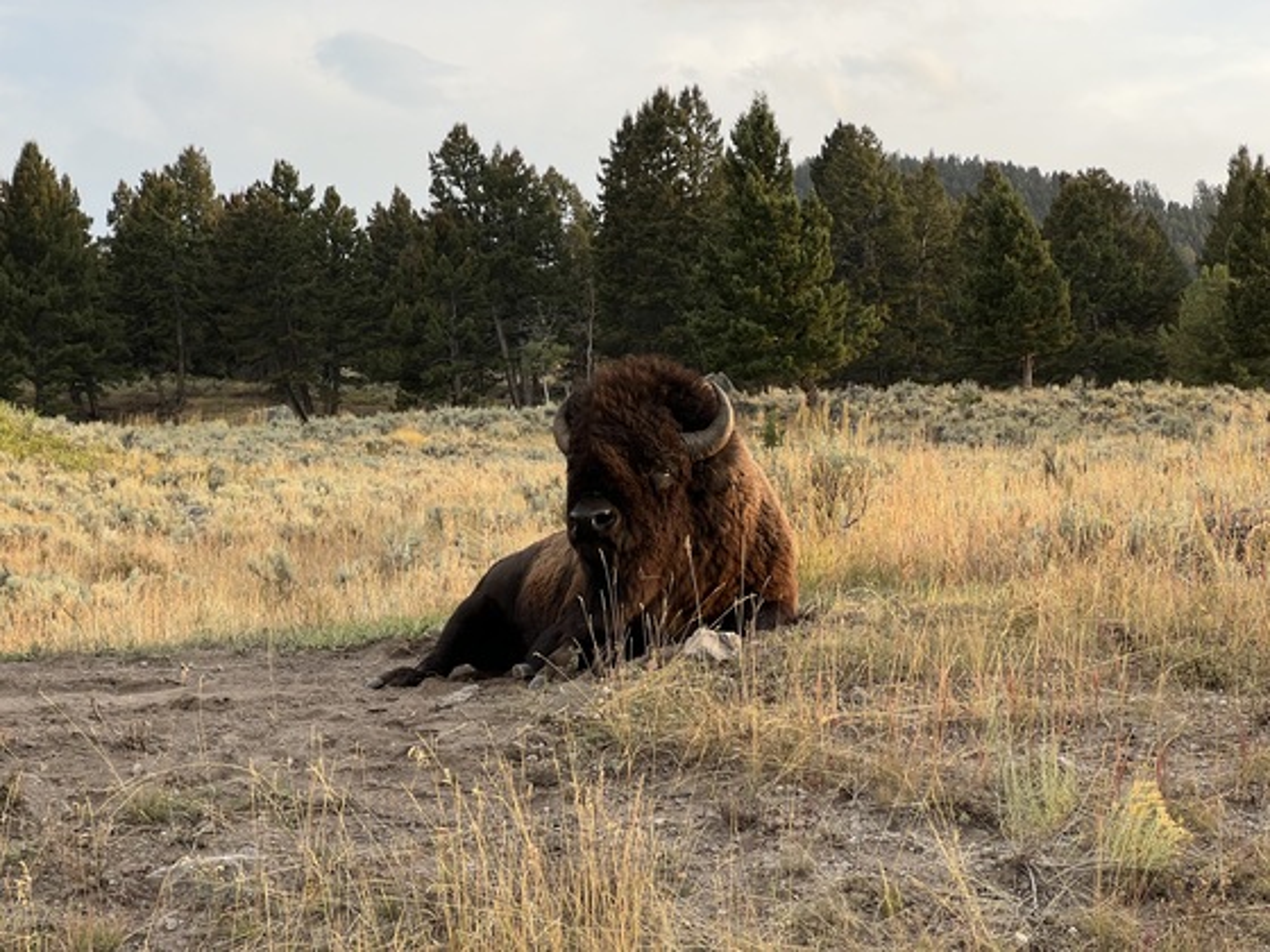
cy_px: 476
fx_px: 2825
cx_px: 635
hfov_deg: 25.3
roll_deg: +2.6
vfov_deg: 19.1
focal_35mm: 77
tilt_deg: +2.4
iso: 32
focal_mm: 9
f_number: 2.8
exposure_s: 1/157
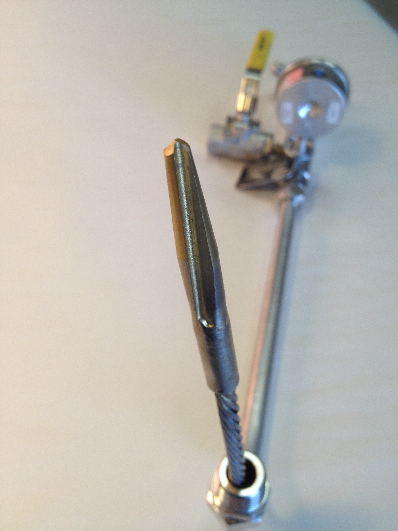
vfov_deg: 52.6
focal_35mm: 35
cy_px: 266
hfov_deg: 40.7
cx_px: 199
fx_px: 537
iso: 64
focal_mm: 4.28
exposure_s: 1/60
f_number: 2.4
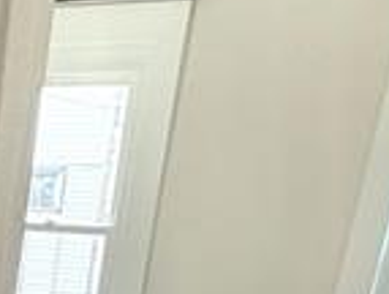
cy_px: 784
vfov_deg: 11.3
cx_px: -234
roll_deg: -2.4
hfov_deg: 17.2
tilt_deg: -30.5
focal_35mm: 100
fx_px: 1127
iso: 125
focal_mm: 2.22
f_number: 2.2
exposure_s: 1/120
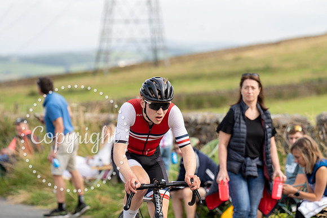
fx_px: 1653
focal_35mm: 182
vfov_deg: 7.5
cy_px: 109
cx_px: 164
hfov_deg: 11.3
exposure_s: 1/800
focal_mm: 182
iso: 320
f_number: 4.5
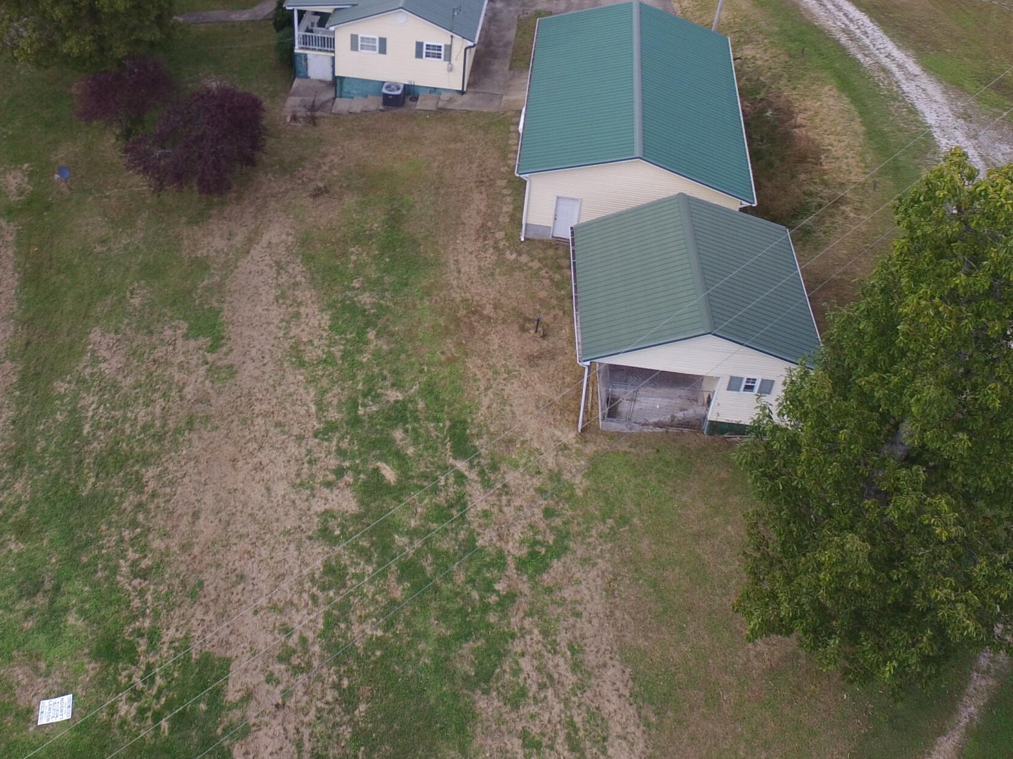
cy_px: 115
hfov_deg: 50.5
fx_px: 1053
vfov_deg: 37.7
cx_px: 340
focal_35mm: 36
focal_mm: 3.61
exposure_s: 1/384
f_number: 2.8
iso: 100
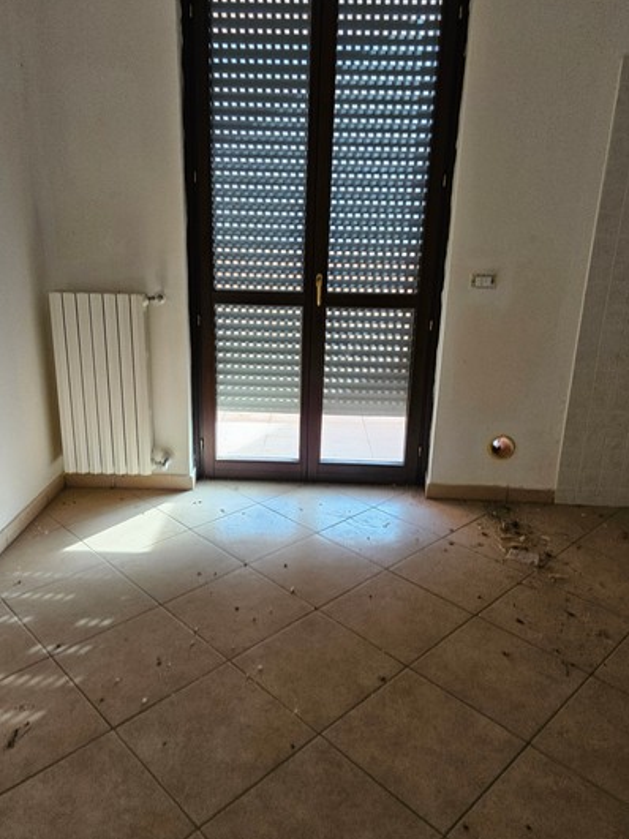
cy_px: 414
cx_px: 292
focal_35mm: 26
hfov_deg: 53.0
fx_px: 630
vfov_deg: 67.3
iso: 320
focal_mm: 5.4
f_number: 1.8
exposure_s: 1/100
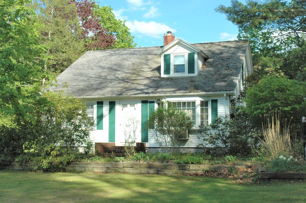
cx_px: 137
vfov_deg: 25.2
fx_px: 455
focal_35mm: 54
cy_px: 96
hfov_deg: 37.1
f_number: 10
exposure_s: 1/400
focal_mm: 29
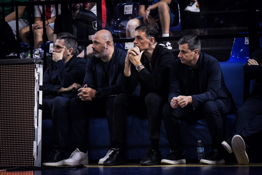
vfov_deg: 6.9
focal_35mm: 200
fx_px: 1455
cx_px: 131
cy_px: 88
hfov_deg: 10.3
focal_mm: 200
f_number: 4
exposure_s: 1/1600
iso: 5000
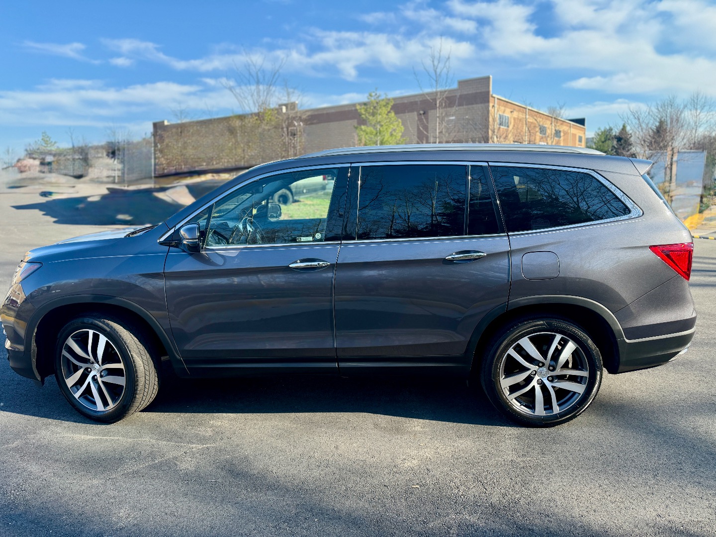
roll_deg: +3.0
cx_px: 358
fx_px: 496
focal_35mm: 24
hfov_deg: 71.6
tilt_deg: -9.8
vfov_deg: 56.8
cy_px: 268
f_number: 1.78
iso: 100
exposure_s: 1/1855
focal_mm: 6.76
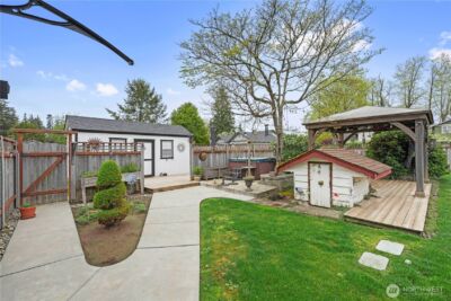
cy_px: 150
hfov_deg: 95.0
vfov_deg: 72.1
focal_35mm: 16
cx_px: 226
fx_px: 207
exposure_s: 1/50
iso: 200
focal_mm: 16.5
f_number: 8
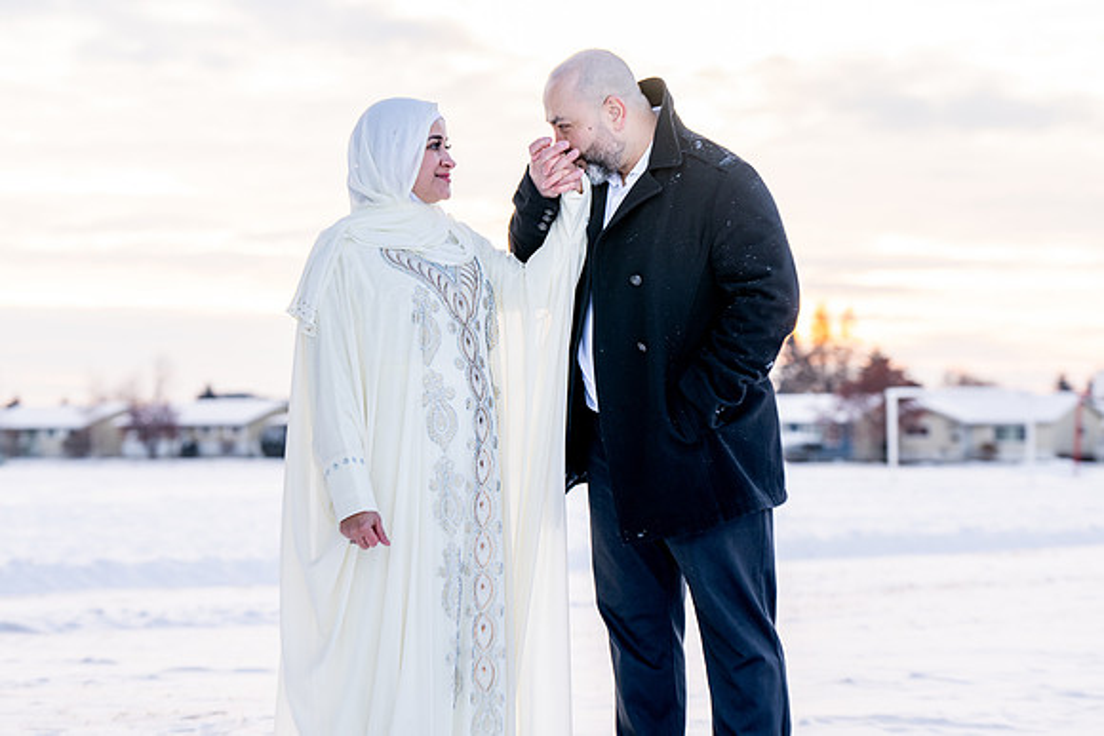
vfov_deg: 13.6
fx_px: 3098
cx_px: 552
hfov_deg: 20.2
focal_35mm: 101
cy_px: 368
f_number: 4.5
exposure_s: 1/125
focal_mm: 101
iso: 100
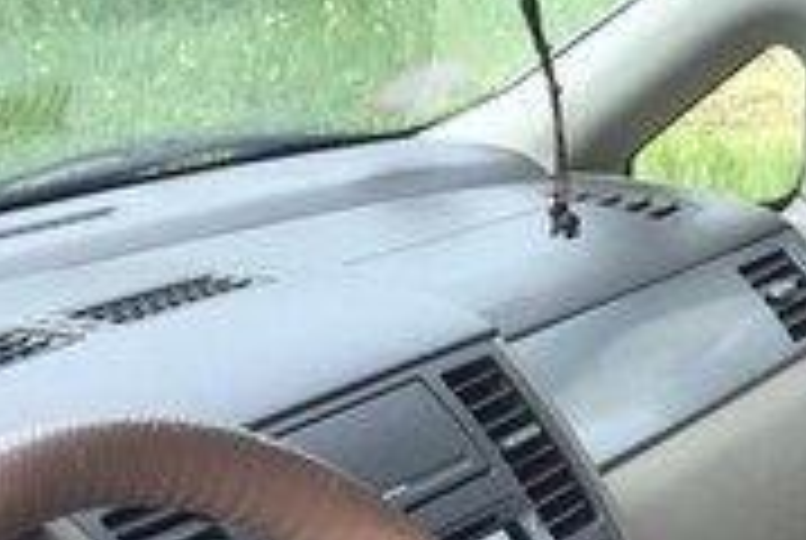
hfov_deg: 17.8
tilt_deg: -26.7
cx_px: 856
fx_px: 2489
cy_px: 866
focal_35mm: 111
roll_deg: +0.5
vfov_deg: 11.7
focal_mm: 4.15
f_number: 2.2
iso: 32
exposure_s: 1/191
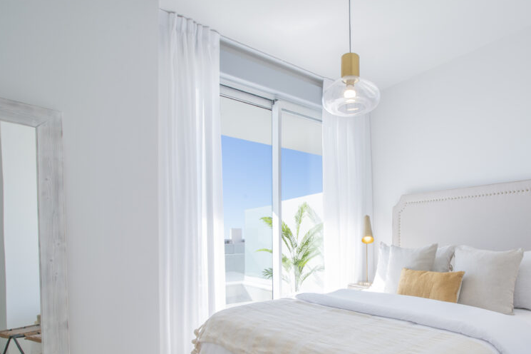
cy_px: 239
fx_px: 324
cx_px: 332
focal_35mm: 22
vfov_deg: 55.8
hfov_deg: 77.2
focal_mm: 16
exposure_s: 1/30
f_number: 11
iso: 100
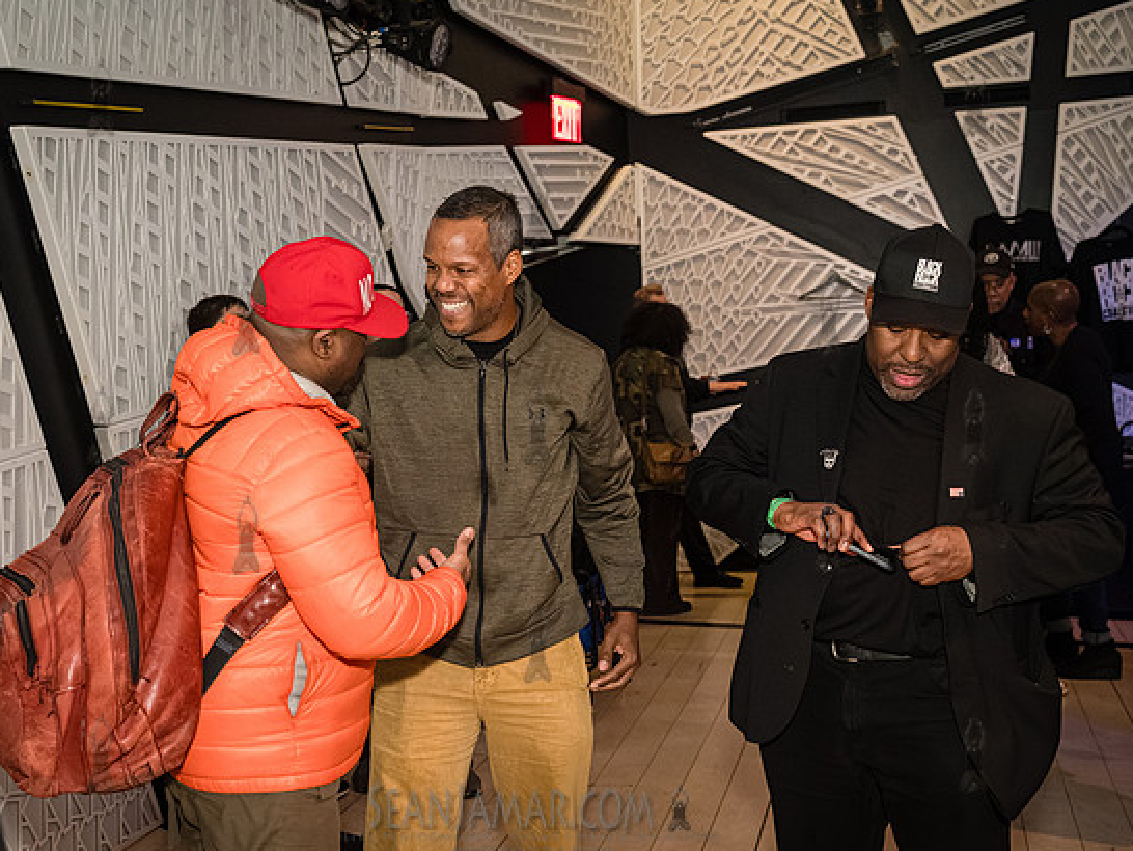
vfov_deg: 33.6
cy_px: 470
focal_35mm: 43
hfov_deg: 43.4
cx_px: 415
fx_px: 1408
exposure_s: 1/400
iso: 10000
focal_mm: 35
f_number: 3.5
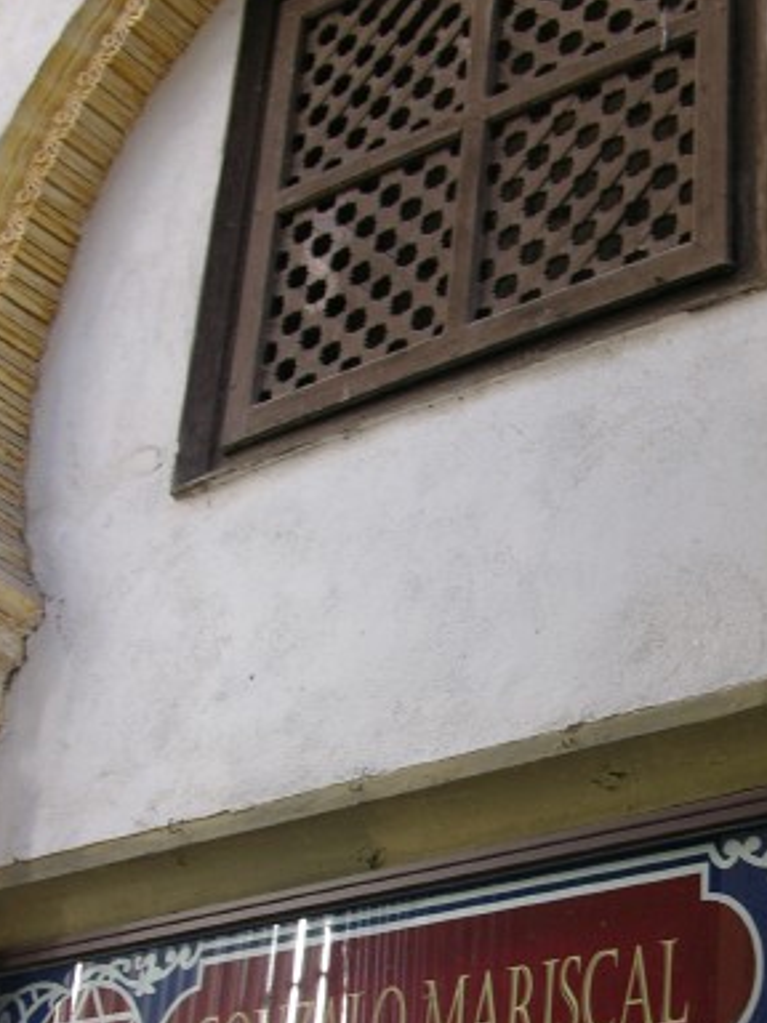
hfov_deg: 20.8
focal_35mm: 70
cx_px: 621
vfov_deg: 27.3
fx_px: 2068
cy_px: 783
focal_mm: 8.9
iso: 50
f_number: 3.2
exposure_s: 1/51.1
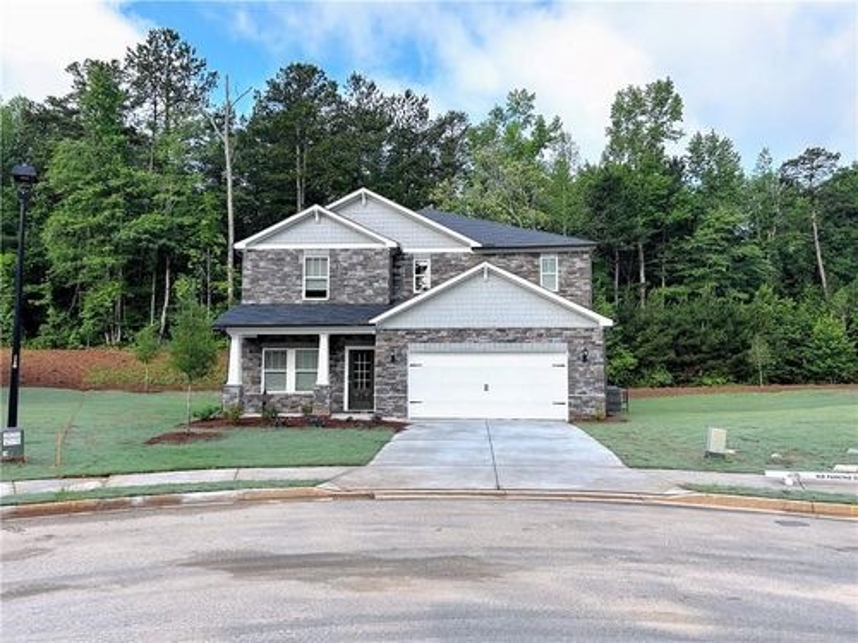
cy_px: 322
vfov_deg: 53.1
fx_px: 644
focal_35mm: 26
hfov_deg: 67.3
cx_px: 429
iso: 50
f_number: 1.5
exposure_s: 1/1058
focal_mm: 5.7
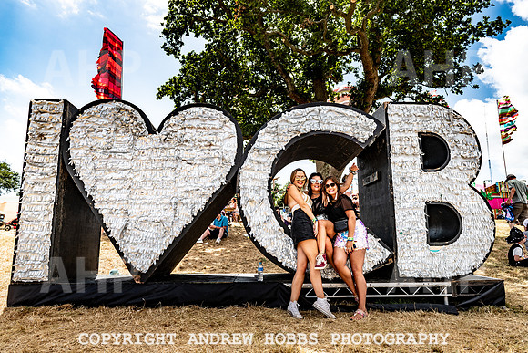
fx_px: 352
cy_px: 176
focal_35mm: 24
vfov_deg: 53.2
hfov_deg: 73.7
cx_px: 264
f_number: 5.6
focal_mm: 24
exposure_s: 1/800
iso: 64
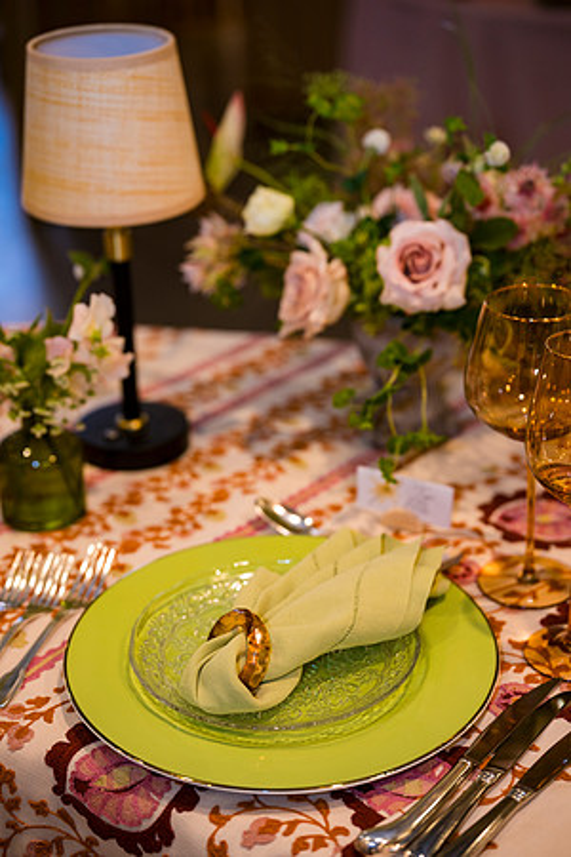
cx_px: 286
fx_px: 1308
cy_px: 428
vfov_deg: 36.2
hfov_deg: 24.6
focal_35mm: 55
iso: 280
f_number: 2.2
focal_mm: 55
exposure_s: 1/125
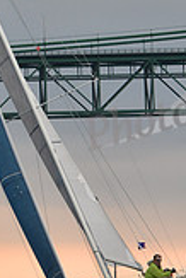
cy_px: 43
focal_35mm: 515
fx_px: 3982
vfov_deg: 4.0
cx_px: -3
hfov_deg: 2.7
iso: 500
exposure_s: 1/640
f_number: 5.6
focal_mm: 145
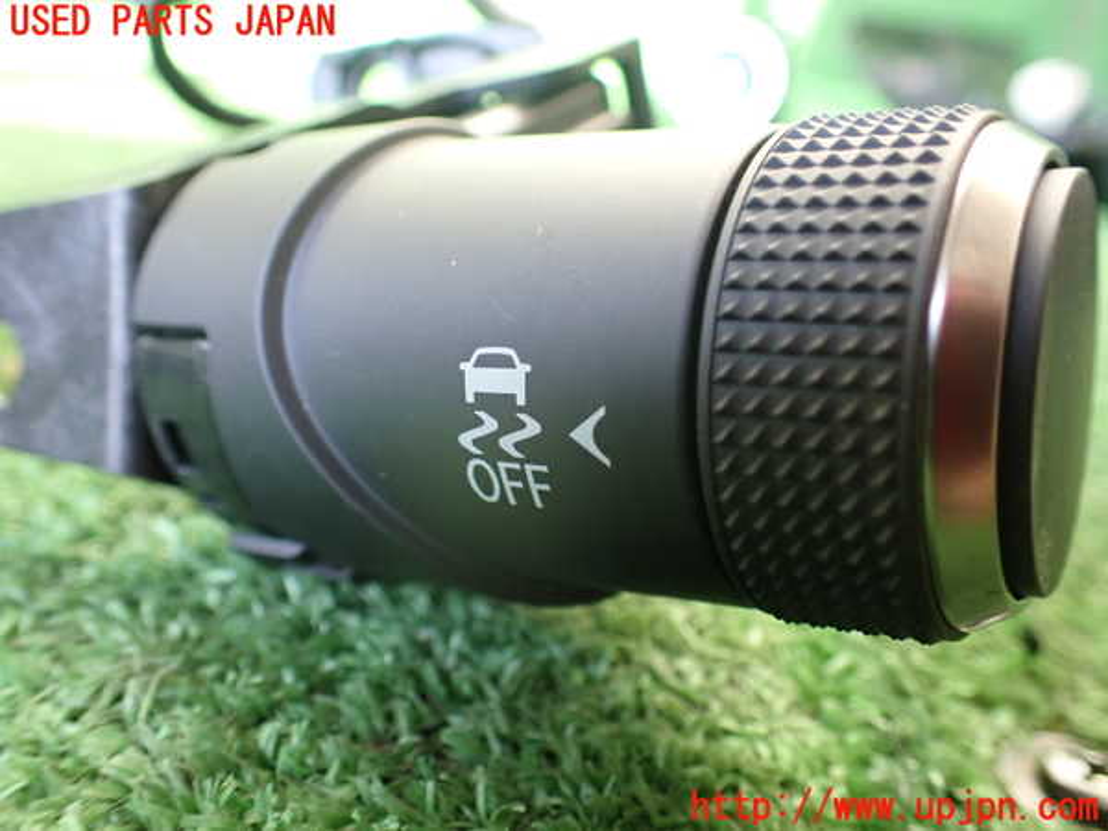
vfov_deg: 46.8
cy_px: 416
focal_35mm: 30
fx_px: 960
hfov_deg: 60.0
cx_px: 554
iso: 400
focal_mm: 5.4
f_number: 2.3
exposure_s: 1/125
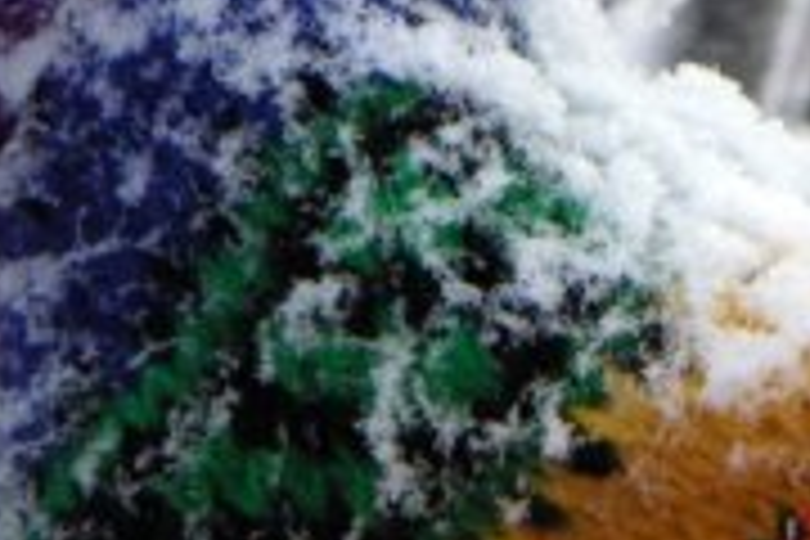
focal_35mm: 256
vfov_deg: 5.4
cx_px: 639
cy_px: 594
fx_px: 5760
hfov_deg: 8.0
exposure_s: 1/125
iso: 200
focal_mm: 17.1
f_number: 3.6
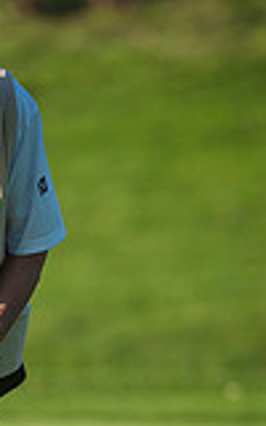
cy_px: 447
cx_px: -1
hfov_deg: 1.5
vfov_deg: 2.4
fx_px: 9952
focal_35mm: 858
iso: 200
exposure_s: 1/1600
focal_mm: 300
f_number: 4.5
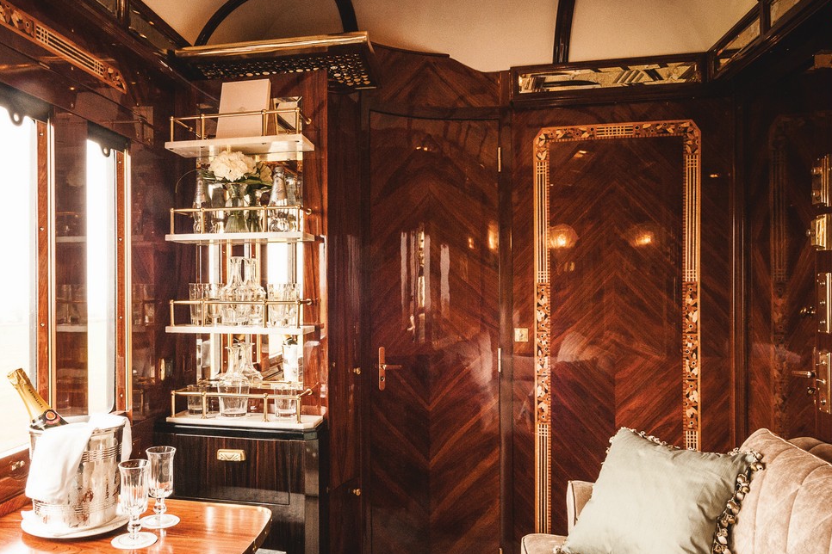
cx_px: 295
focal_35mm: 29
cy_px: 298
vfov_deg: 44.9
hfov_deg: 62.5
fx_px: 670
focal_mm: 14
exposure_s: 1/25
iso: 200
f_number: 11
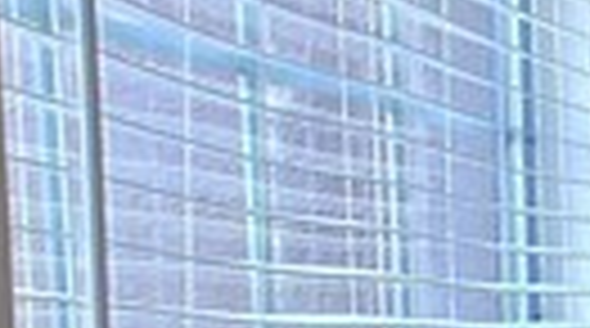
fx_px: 1733
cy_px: 472
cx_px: 1887
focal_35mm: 111
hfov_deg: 10.6
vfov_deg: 10.5
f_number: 2.2
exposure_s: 1/60
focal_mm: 2.2
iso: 64
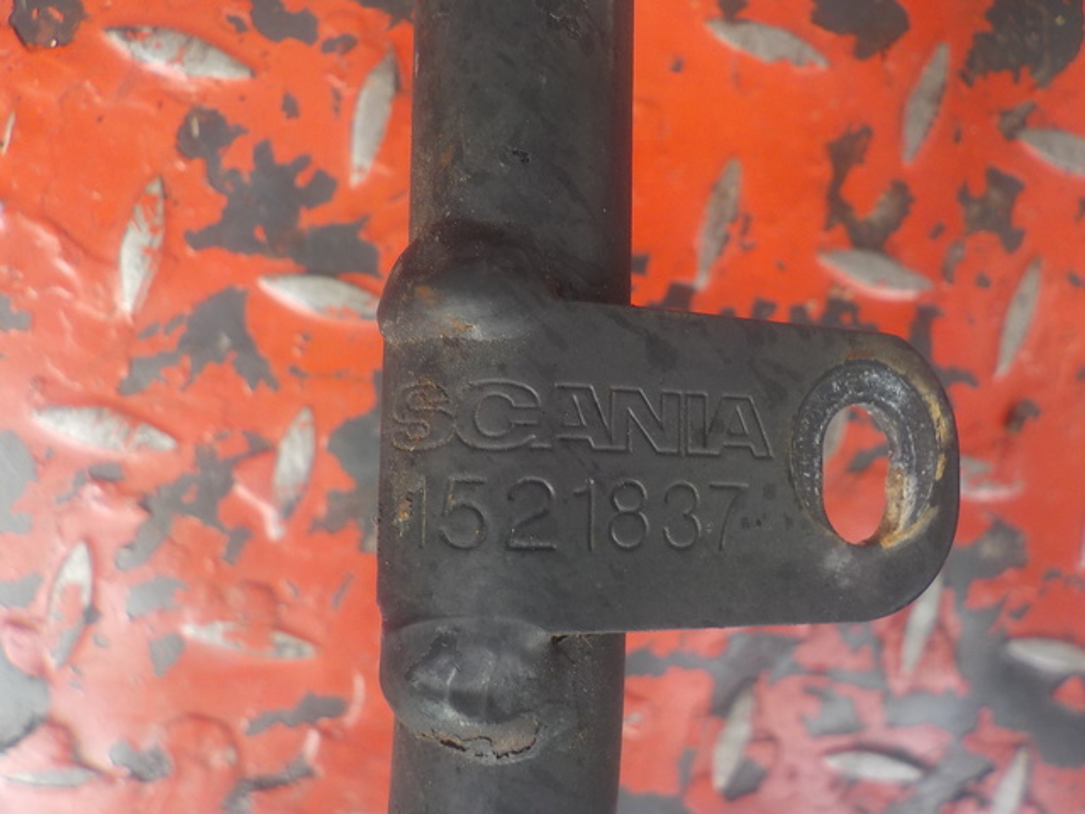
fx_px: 940
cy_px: 407
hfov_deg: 60.0
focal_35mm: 30
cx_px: 542
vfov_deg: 46.8
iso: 125
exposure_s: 1/60
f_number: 3.3
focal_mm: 4.1
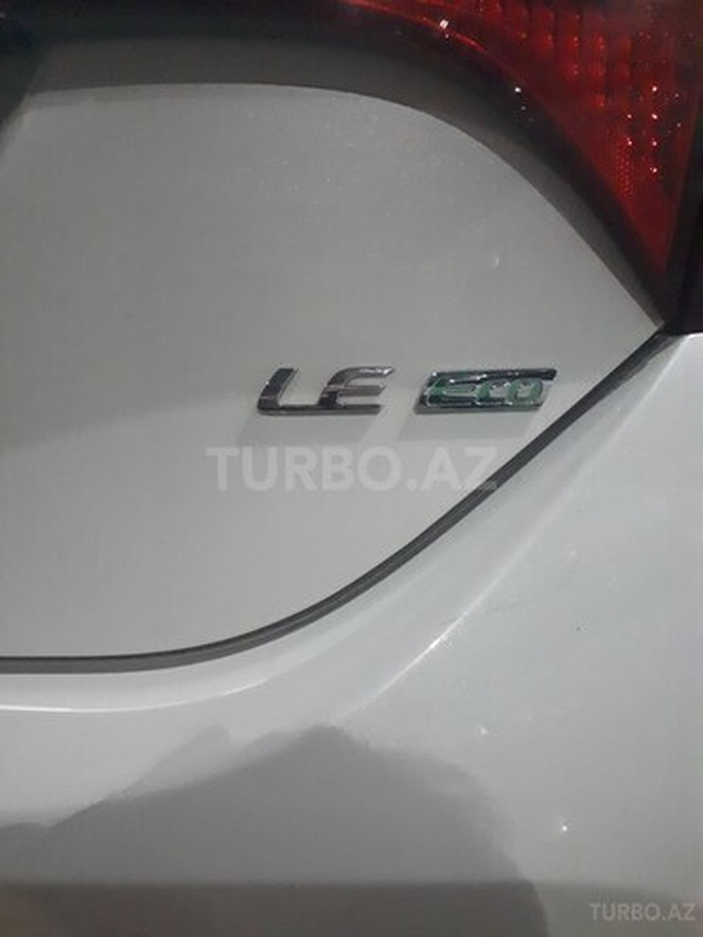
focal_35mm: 27
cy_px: 468
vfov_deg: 65.3
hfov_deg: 51.4
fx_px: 731
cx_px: 352
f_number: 1.9
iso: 1250
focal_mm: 3.6
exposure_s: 1/17
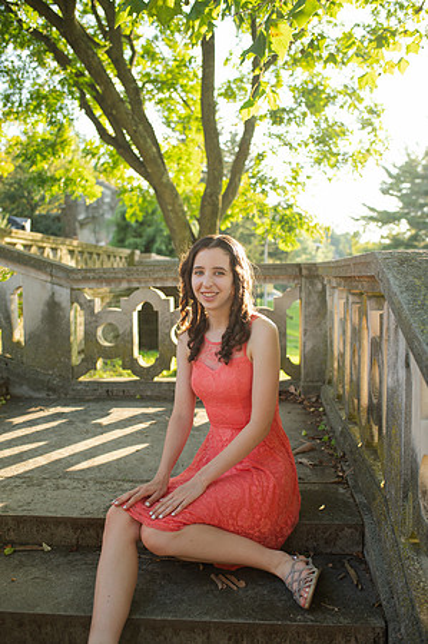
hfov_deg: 37.8
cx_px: 214
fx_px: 626
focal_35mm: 35
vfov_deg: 54.5
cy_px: 322
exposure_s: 1/320
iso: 200
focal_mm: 35
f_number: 3.2
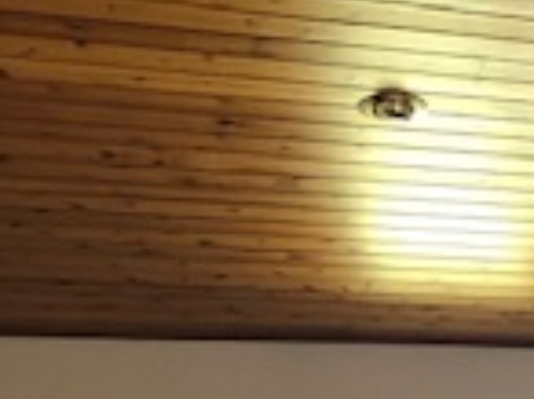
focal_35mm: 123
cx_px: 1053
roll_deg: +0.8
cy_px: 604
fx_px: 1894
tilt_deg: -3.2
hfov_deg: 13.7
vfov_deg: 11.5
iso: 50
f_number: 1.8
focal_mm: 3.99
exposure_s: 1/15
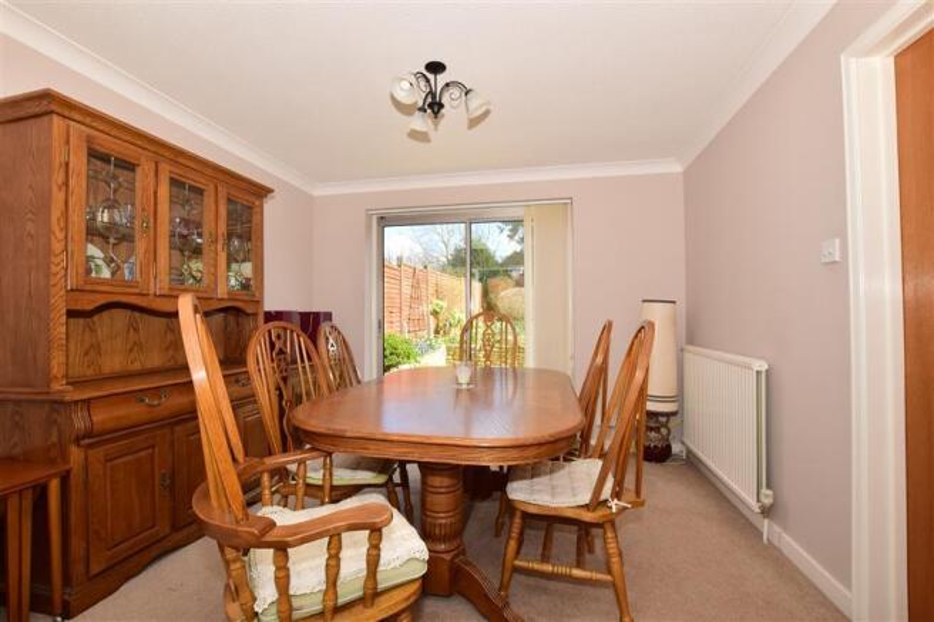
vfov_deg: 77.3
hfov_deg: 100.4
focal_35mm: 15
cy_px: 311
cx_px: 467
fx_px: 389
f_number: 13
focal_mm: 10
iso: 400
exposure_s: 1/200
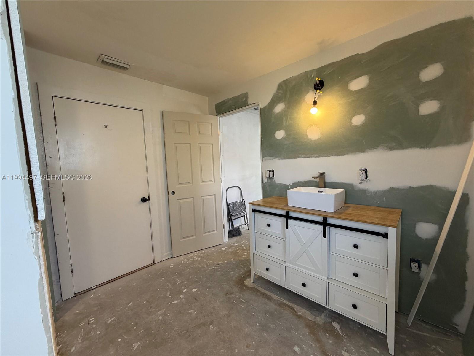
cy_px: 178
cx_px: 237
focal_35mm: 14
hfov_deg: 102.1
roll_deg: +2.6
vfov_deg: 85.7
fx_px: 192
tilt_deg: -3.6
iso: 250
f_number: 2.2
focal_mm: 2.22
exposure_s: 1/120
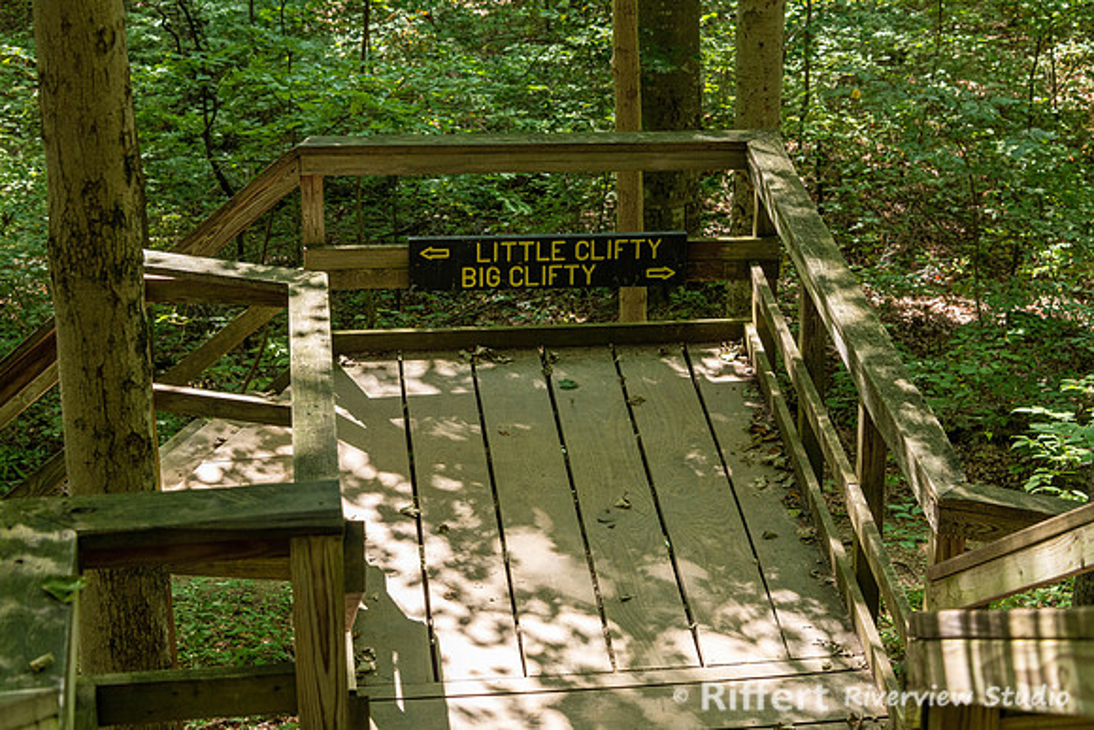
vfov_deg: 16.1
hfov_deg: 23.9
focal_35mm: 85
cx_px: 547
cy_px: 365
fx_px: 2584
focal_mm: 85
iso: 1250
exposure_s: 1/160
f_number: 8
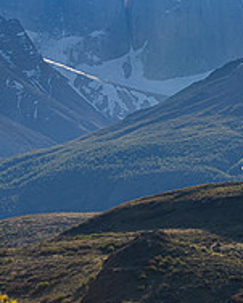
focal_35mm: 246
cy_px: 172
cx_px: 129
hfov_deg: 6.3
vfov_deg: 7.8
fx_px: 2206
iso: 500
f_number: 16
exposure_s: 1/400
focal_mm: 85
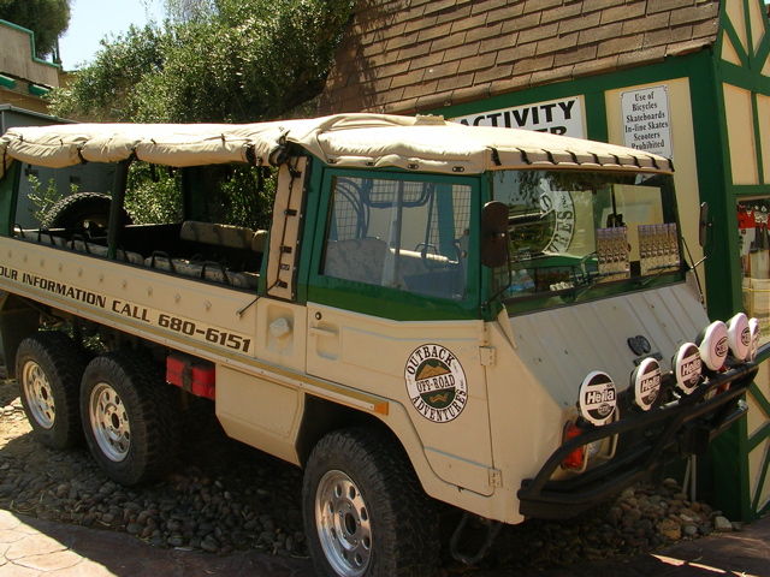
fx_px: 845
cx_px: 385
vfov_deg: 37.7
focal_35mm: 38
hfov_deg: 49.0
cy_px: 288
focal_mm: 5.8
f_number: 5.6
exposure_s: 1/170
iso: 50
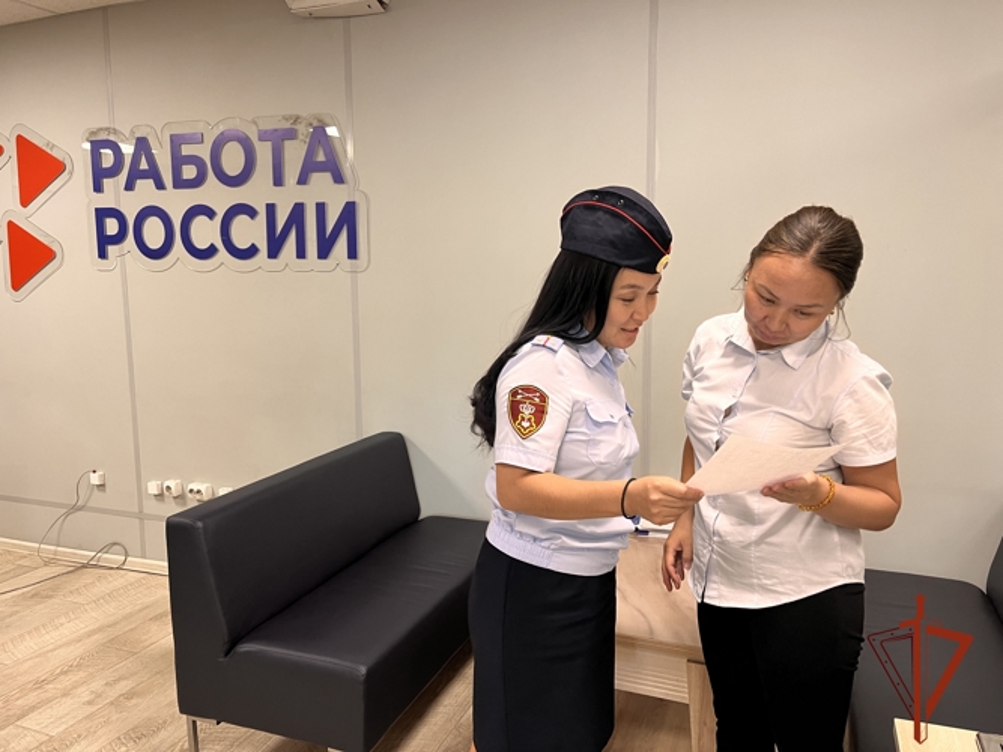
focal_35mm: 26
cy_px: 376
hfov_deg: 67.3
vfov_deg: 53.0
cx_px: 502
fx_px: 753
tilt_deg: -7.5
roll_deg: +1.0
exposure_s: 1/50
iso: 125
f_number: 1.6
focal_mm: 5.1
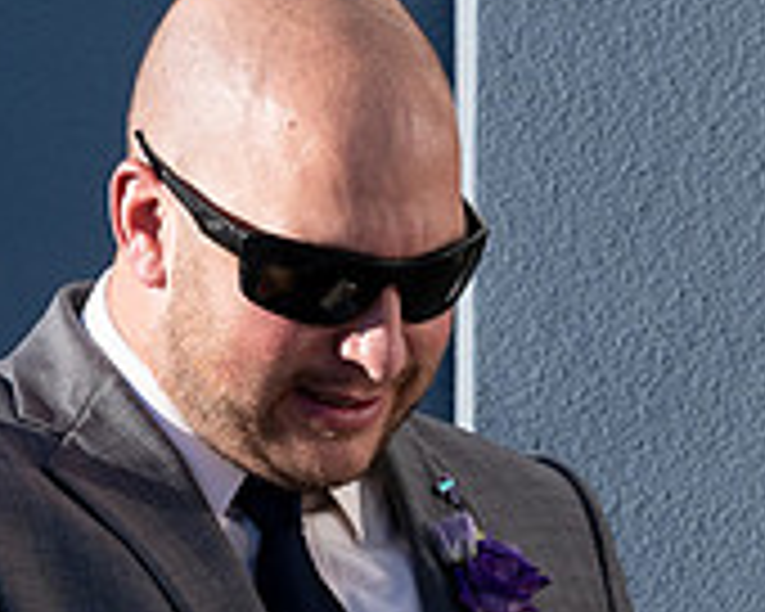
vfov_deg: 3.1
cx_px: 284
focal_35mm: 502
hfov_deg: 3.9
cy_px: 479
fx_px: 11366
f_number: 10
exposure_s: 1/250
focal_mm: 90
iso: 250
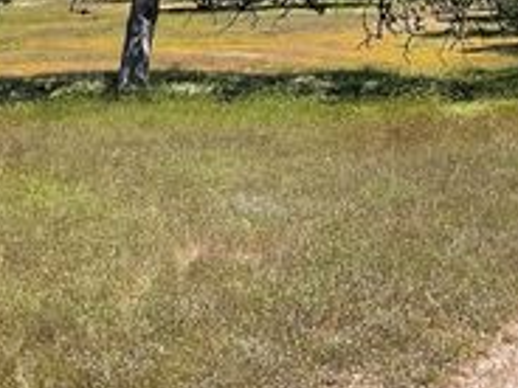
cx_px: -84
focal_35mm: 79
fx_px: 1182
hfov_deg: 22.9
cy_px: -24
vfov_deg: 18.1
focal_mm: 3
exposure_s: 1/1577
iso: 16
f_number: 1.8
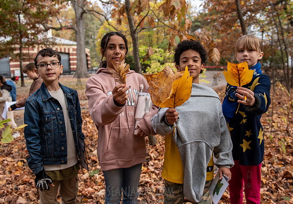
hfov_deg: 58.6
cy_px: 102
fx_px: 261
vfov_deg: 42.7
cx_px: 136
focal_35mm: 32
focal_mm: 27
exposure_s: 1/400
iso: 160
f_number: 3.5
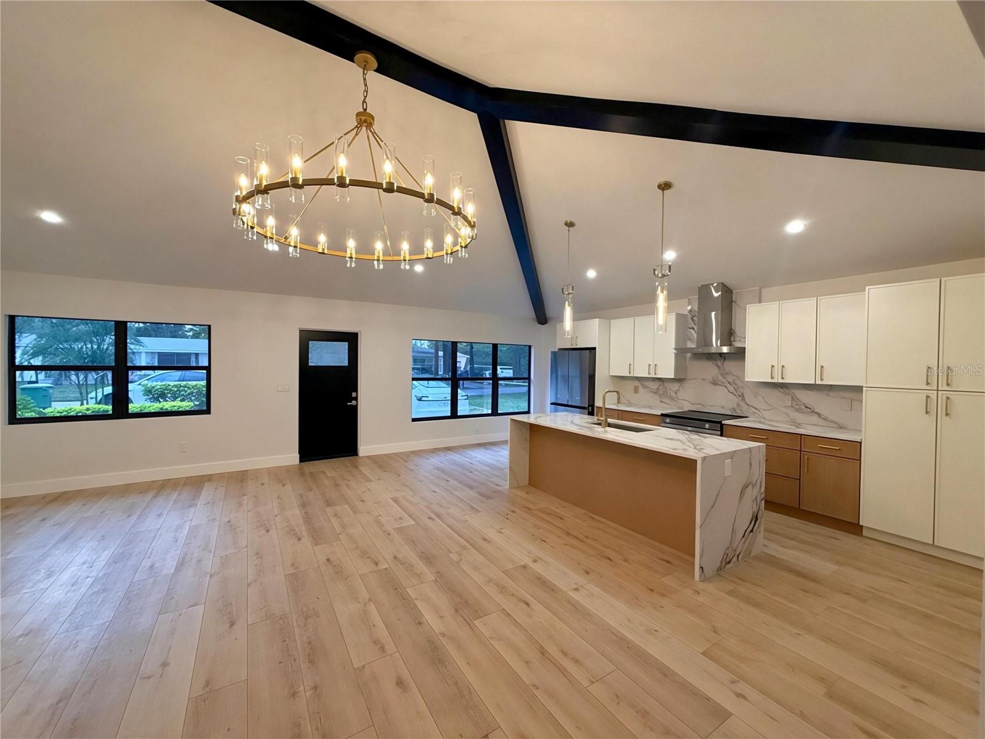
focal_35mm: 14
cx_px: 492
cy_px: 370
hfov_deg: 102.1
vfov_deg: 85.7
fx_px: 398
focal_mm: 2.22
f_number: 2.2
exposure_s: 1/120
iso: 250
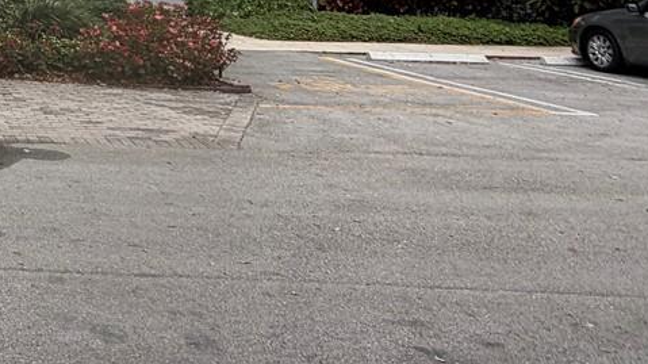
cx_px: -158
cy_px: -143
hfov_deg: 32.4
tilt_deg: +8.3
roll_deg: -1.9
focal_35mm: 51
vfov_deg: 20.8
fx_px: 876
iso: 50
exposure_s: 1/502
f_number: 2.2
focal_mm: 2.22
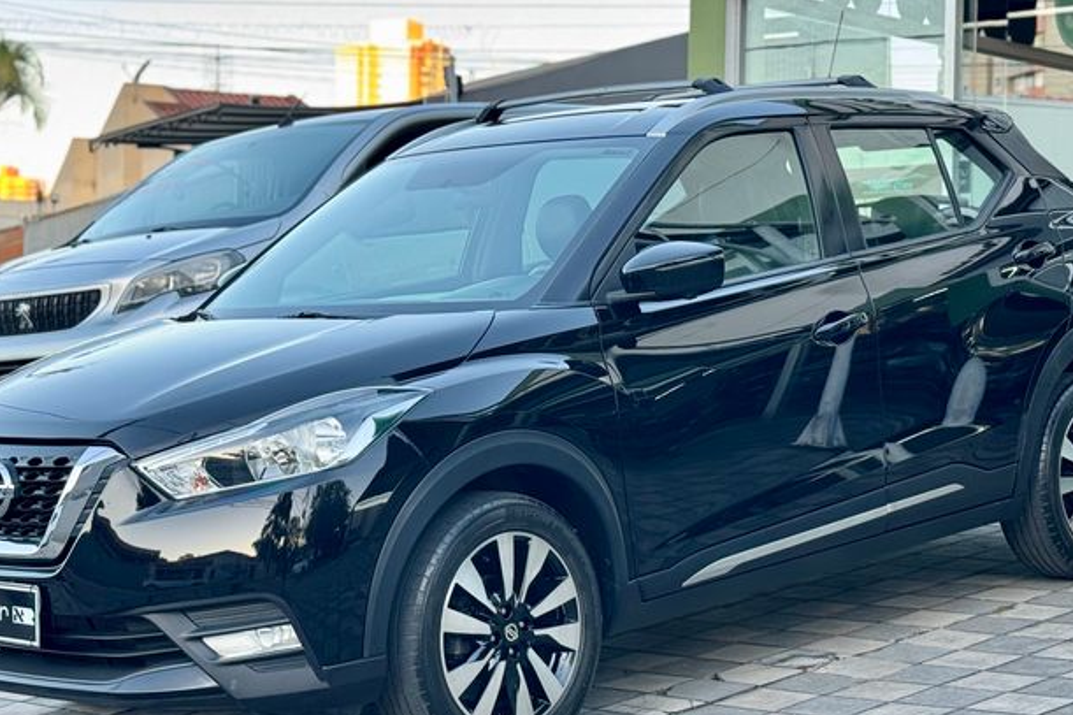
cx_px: 549
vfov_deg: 17.5
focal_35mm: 78
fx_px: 2324
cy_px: 348
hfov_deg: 26.0
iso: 100
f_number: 1.78
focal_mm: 6.76
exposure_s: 1/121
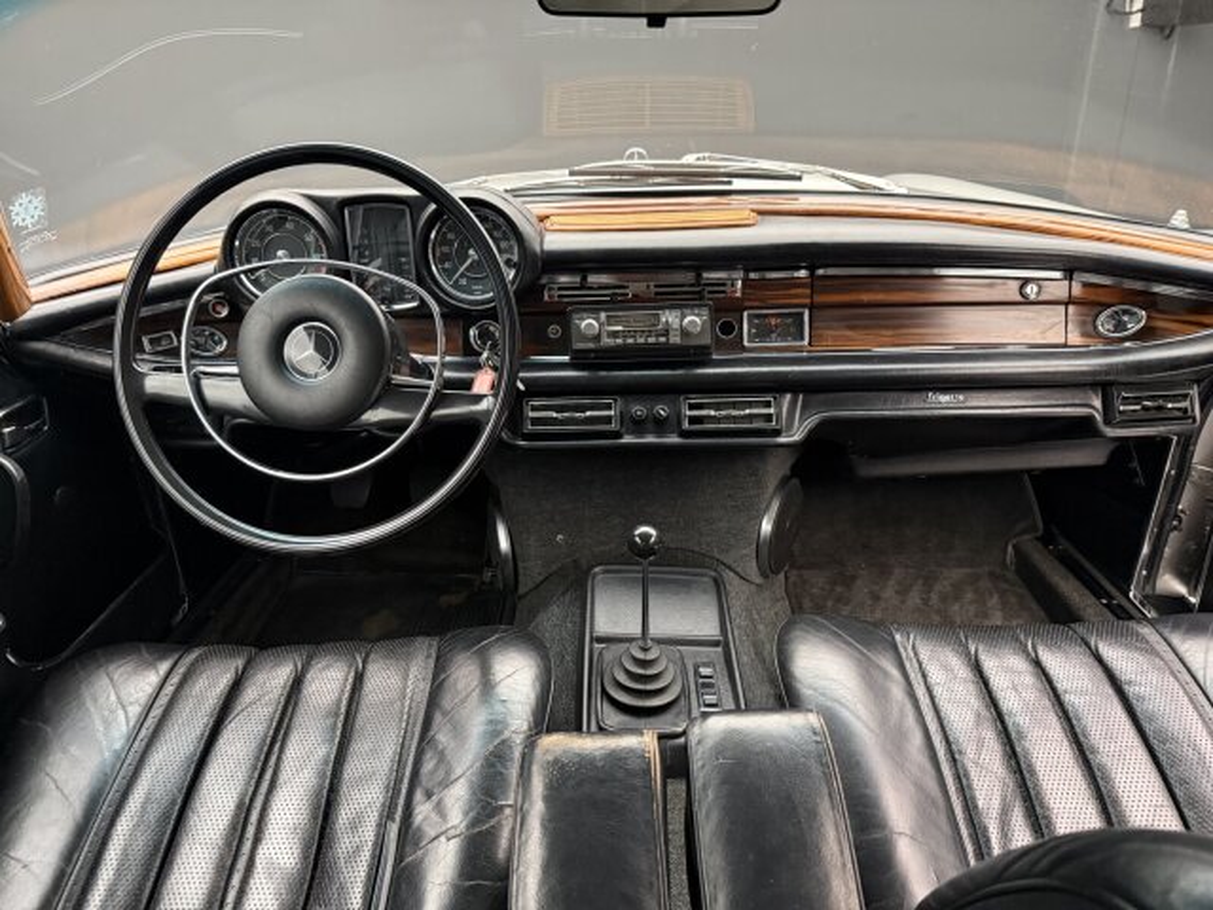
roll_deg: +2.4
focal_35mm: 24
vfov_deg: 56.8
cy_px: 455
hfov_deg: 71.6
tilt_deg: -24.4
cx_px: 606
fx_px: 841
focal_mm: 6.76
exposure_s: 1/52
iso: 800
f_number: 1.78
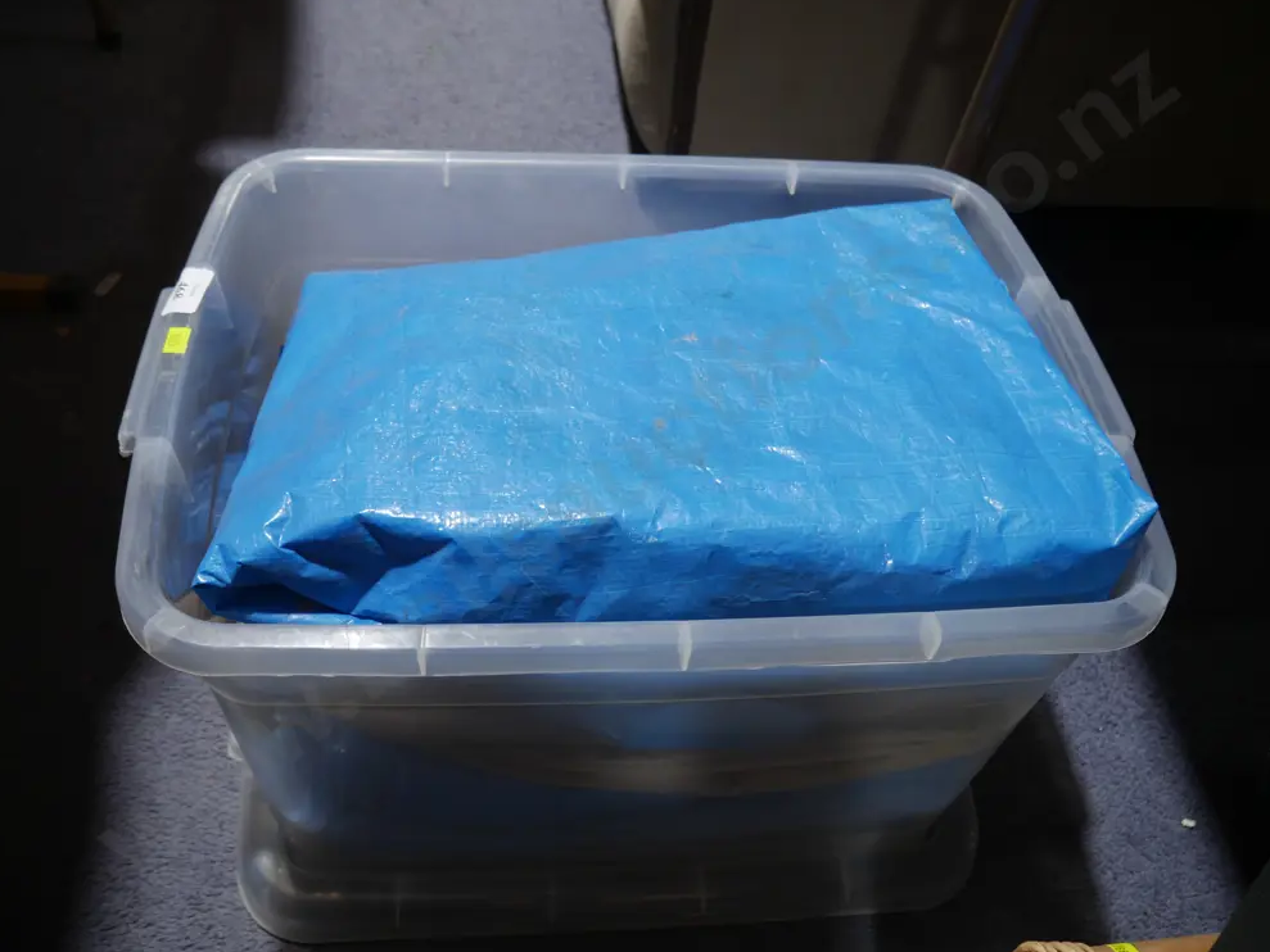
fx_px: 1064
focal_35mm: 29
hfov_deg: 61.7
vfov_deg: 48.2
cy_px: 466
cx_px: 637
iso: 250
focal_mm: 14
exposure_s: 1/60
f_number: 3.5
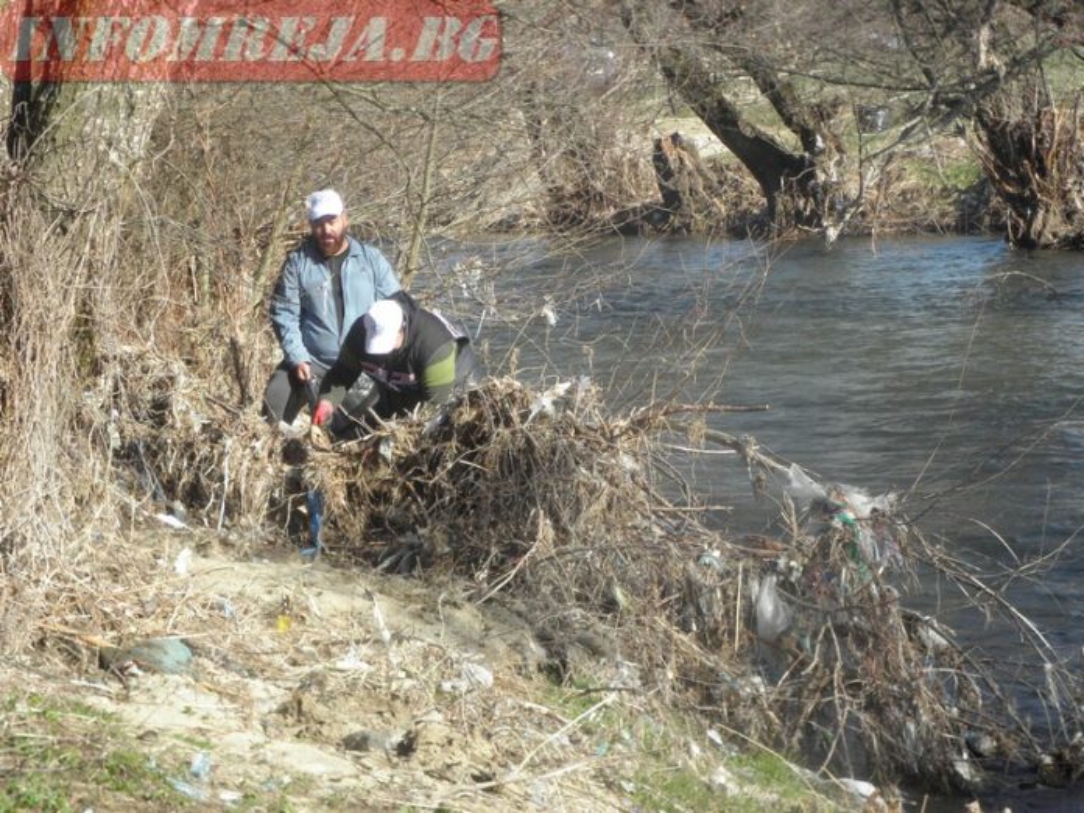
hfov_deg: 17.0
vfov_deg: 12.8
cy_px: 406
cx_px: 542
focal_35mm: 116
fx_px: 3633
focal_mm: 20.76
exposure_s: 1/200
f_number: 4.3
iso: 64
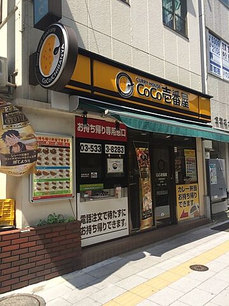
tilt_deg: +3.0
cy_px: 153
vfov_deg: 61.7
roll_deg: +2.7
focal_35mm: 29
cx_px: 114
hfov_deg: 48.2
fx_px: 256
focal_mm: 4.15
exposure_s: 1/1397
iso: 32
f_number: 2.2
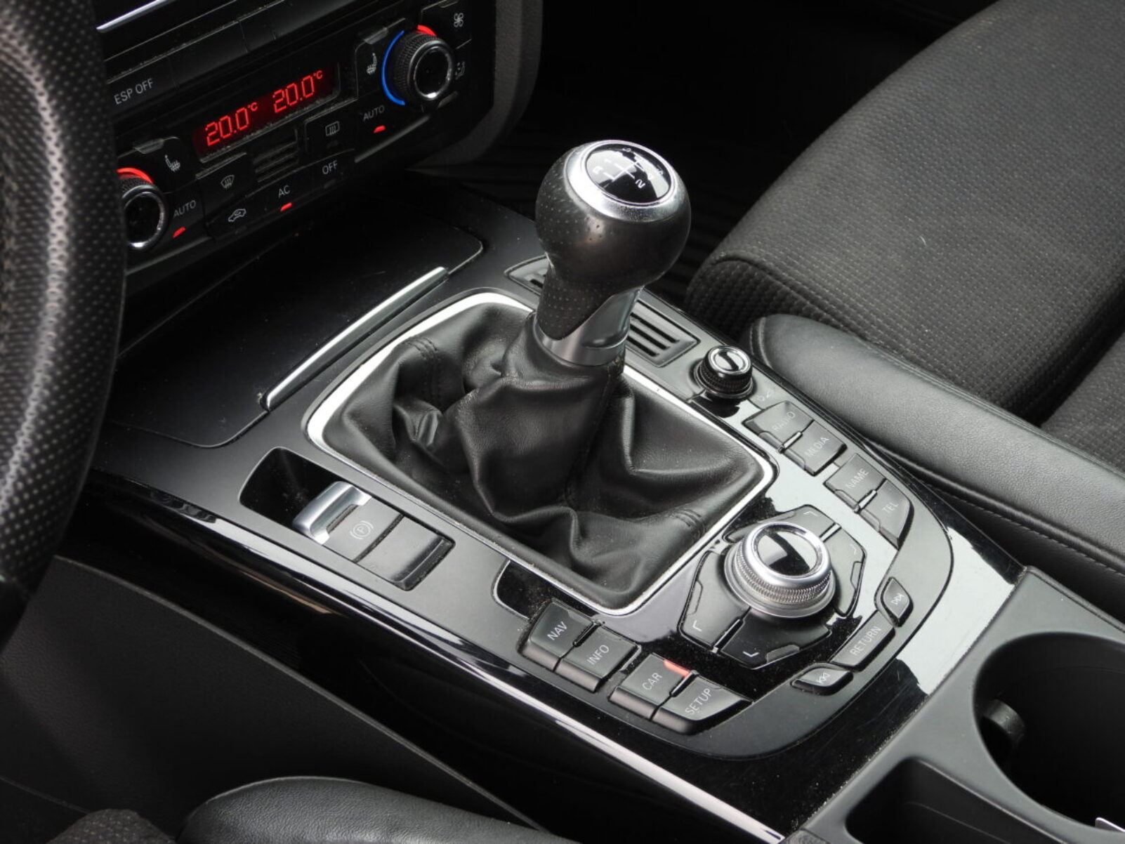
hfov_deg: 24.4
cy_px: 422
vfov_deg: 18.4
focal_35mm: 80
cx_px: 562
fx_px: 2600
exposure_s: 1/60
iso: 100
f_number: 3.5
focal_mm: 14.4
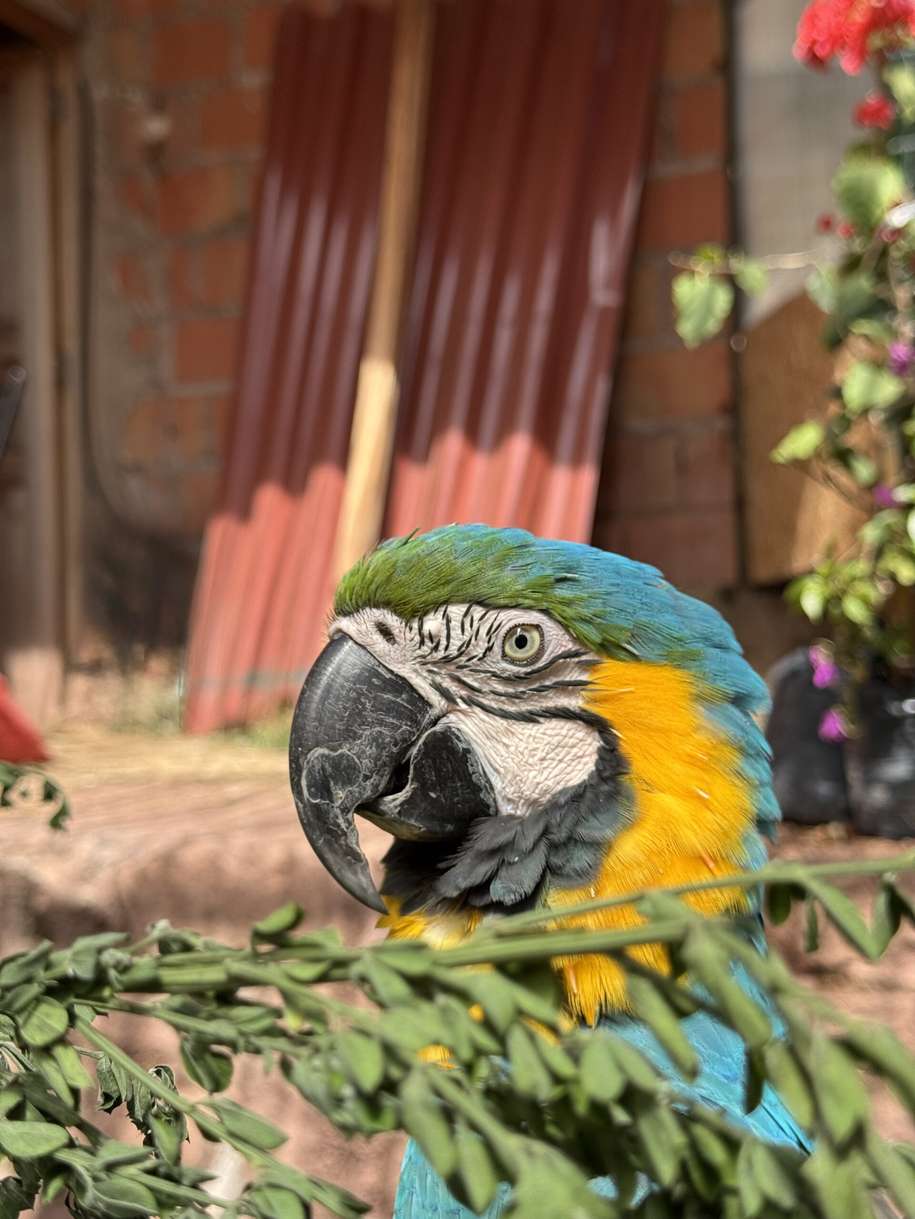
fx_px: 1692
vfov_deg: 39.7
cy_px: 610
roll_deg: +2.5
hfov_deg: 30.3
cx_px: 458
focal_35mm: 48
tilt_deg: +3.5
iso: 64
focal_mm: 6.76
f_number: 1.78
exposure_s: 1/2110
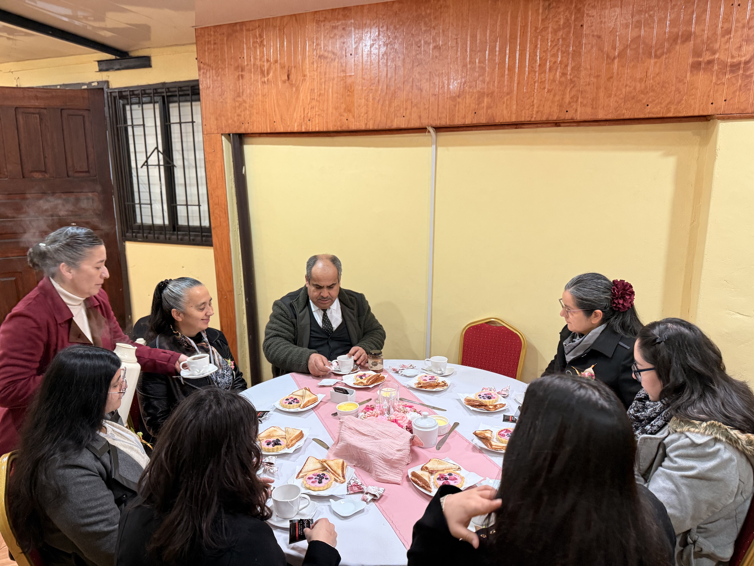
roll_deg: -0.2
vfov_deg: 56.8
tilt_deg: -12.8
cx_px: 377
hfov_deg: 71.6
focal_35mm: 24
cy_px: 283
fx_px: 523
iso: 250
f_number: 1.78
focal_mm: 6.76
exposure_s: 1/60
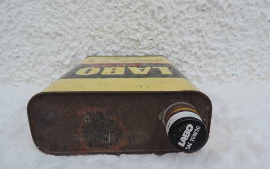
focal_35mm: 26
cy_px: 91
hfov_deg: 70.4
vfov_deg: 47.6
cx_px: 135
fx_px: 191
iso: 80
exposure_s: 1/400
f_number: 3
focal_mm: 4.3
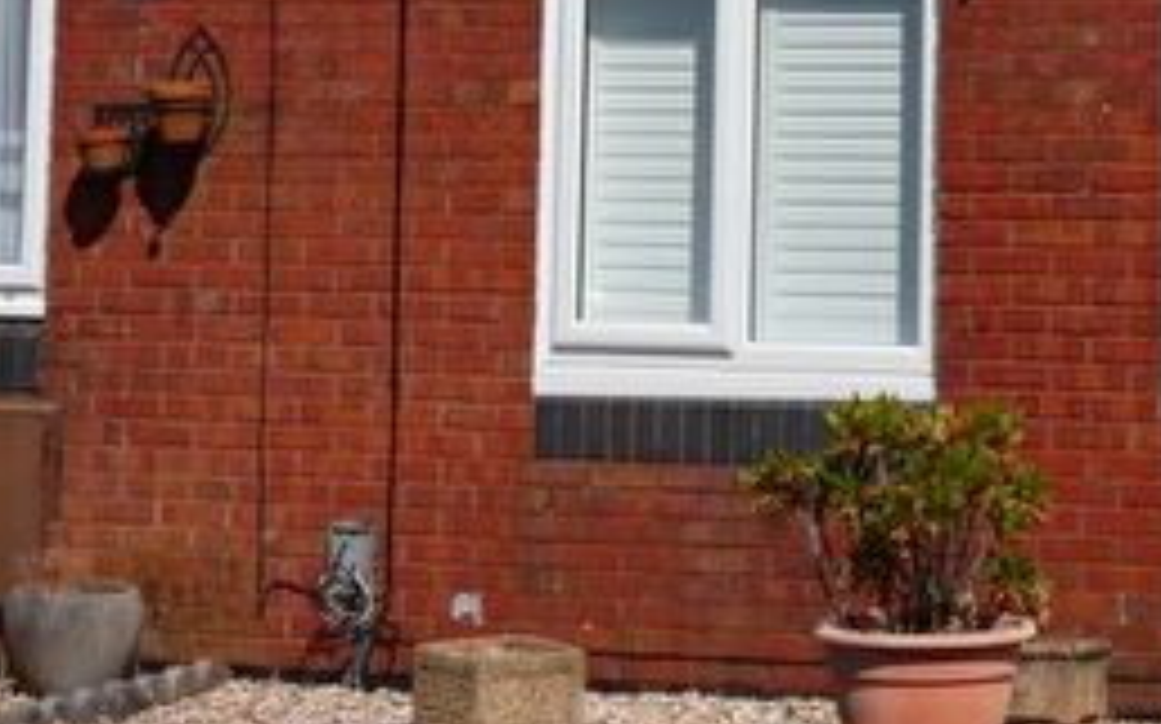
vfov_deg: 10.7
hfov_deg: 17.4
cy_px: -349
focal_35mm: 118
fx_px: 3732
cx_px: 1066
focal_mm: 7.3
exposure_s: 1/1000
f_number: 5
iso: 80
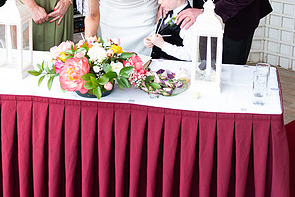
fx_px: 516
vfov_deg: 21.0
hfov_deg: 31.8
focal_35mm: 63
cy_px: 6
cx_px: 177
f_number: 3.5
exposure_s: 1/160
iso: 200
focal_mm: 32
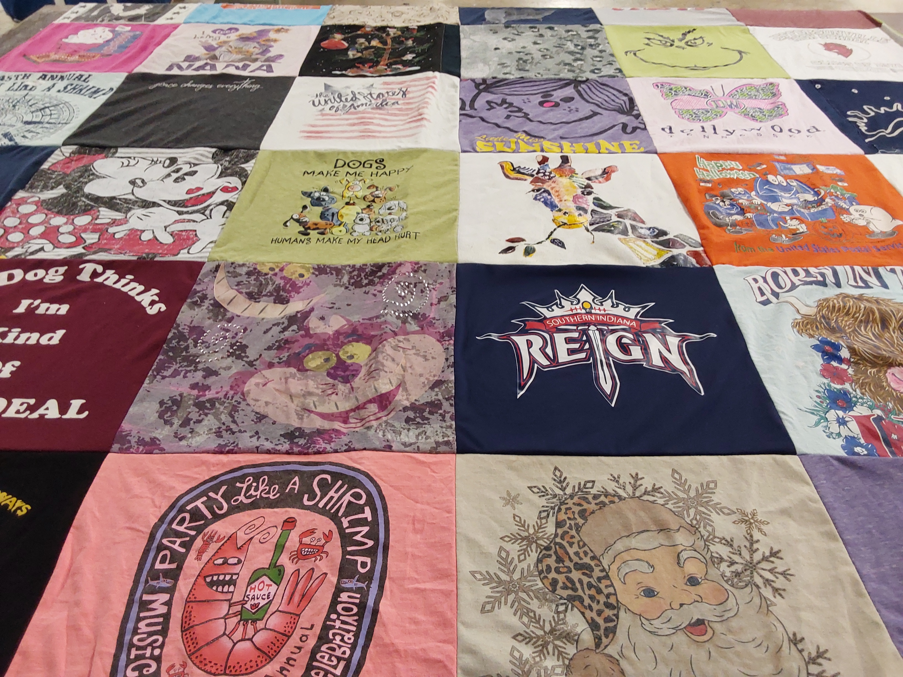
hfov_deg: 63.4
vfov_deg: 49.7
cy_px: 338
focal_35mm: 28
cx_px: 452
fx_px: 730
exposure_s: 1/60
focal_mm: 2.91
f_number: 1.9
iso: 125
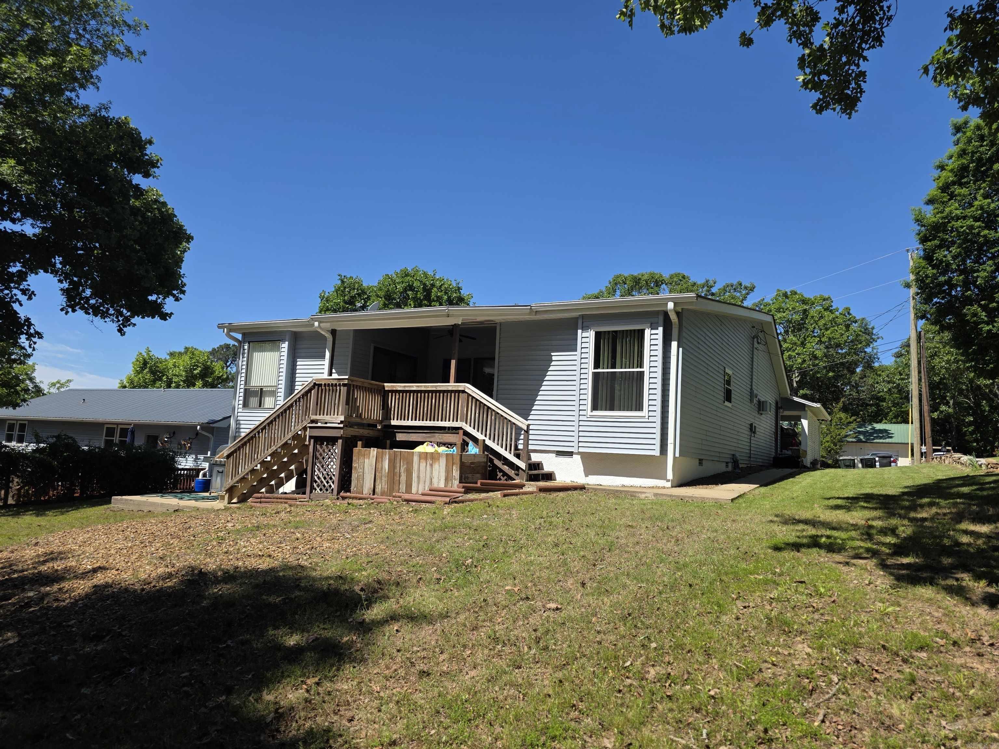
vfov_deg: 58.9
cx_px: 500
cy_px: 374
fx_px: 664
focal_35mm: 23
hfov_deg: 73.9
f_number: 1.7
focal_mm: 6.3
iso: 80
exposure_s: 1/5447
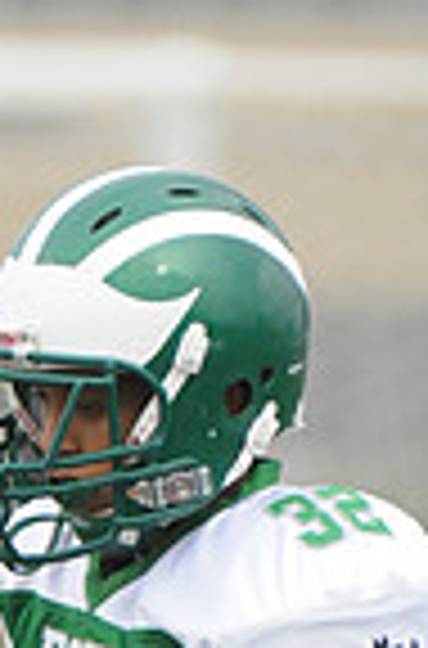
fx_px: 35906
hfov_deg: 0.7
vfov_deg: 1.0
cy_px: 994
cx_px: 187
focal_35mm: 1999
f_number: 4
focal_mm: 330
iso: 1600
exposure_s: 1/4000
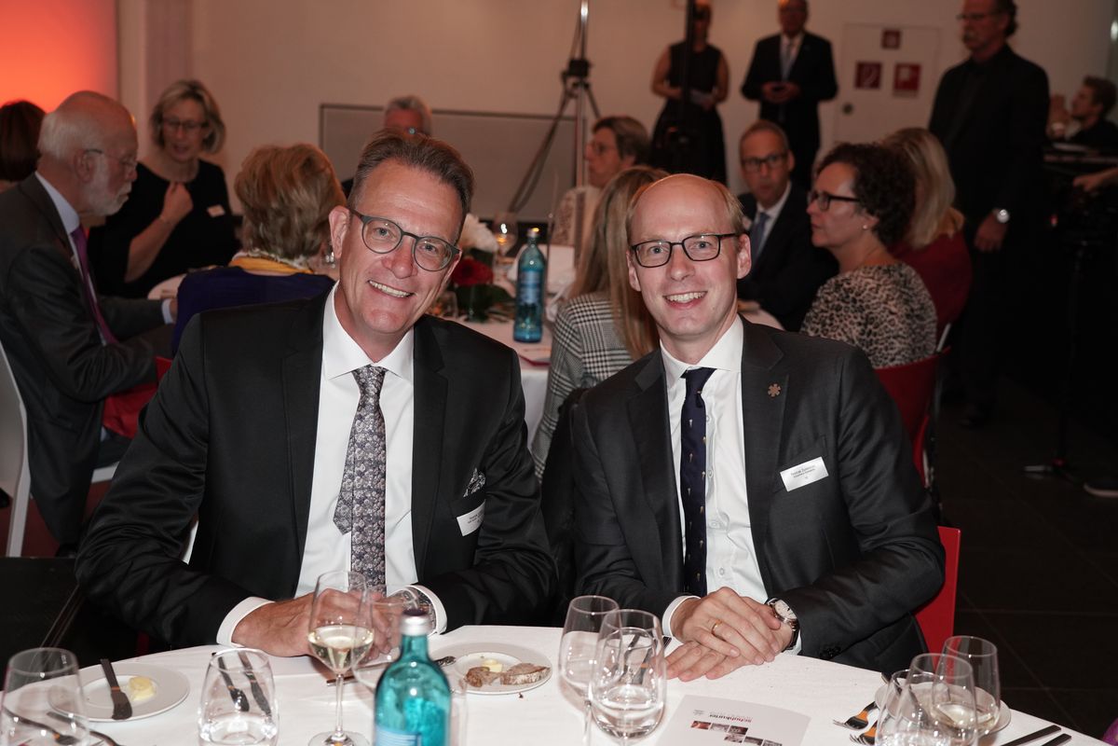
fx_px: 1491
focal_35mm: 48
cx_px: 559
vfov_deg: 28.1
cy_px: 373
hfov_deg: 41.1
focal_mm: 48
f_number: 4.5
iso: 1600
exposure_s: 1/80
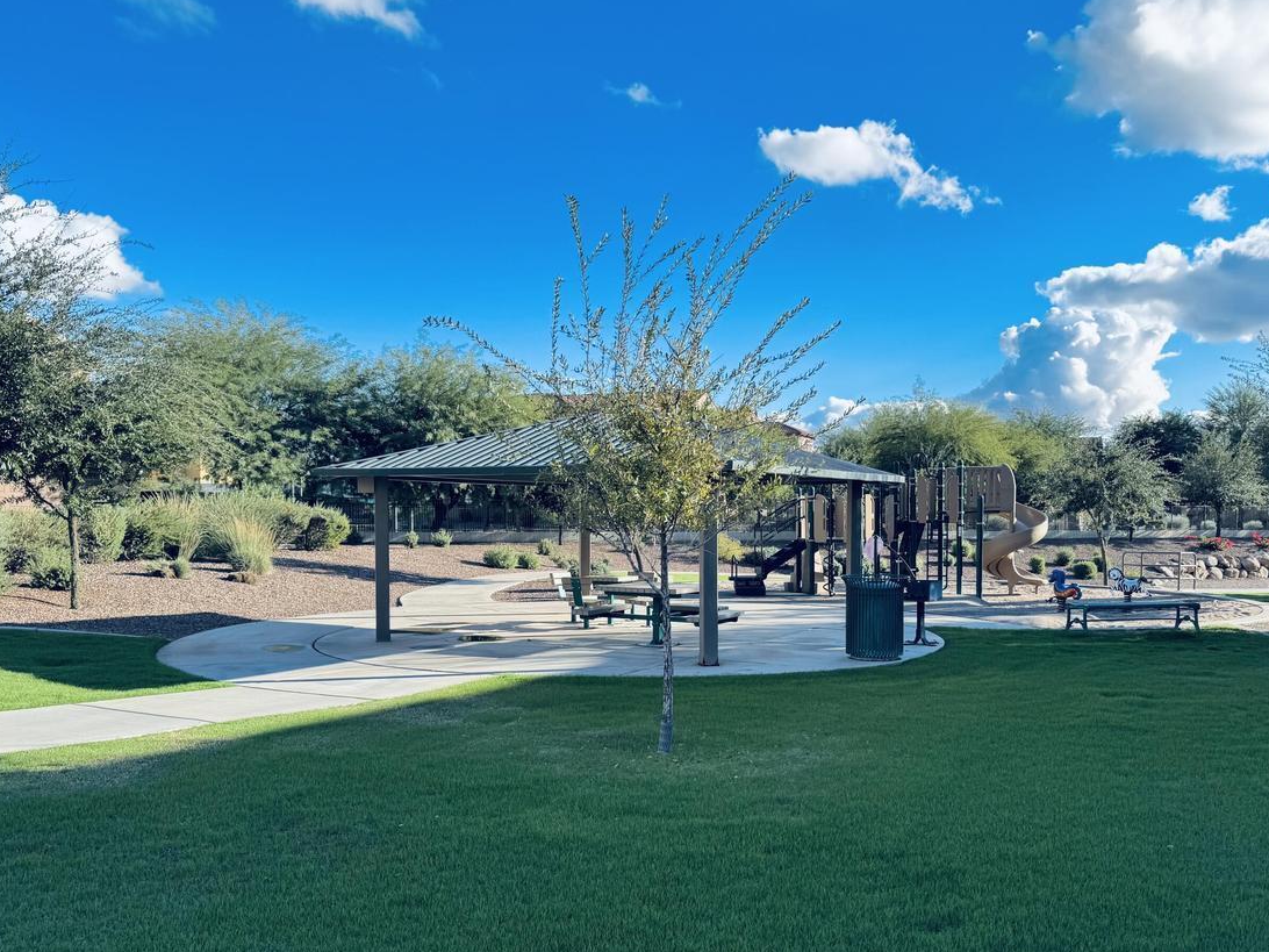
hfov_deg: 59.9
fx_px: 1100
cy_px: 554
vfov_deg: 46.6
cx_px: 676
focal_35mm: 30
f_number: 1.78
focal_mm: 6.76
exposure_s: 1/3096
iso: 80
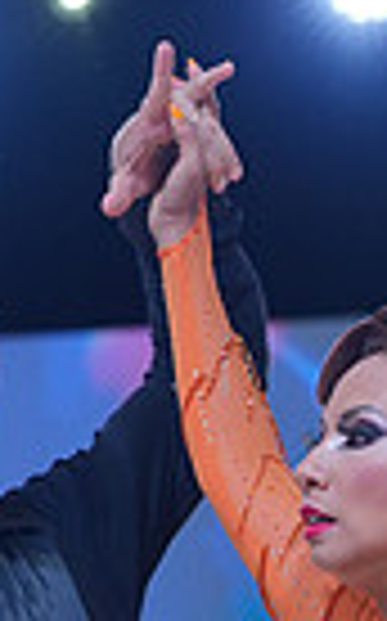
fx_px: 5073
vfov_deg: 6.8
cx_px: 389
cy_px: 1170
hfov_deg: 4.4
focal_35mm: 300
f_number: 4
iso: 500
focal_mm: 70
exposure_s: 1/400
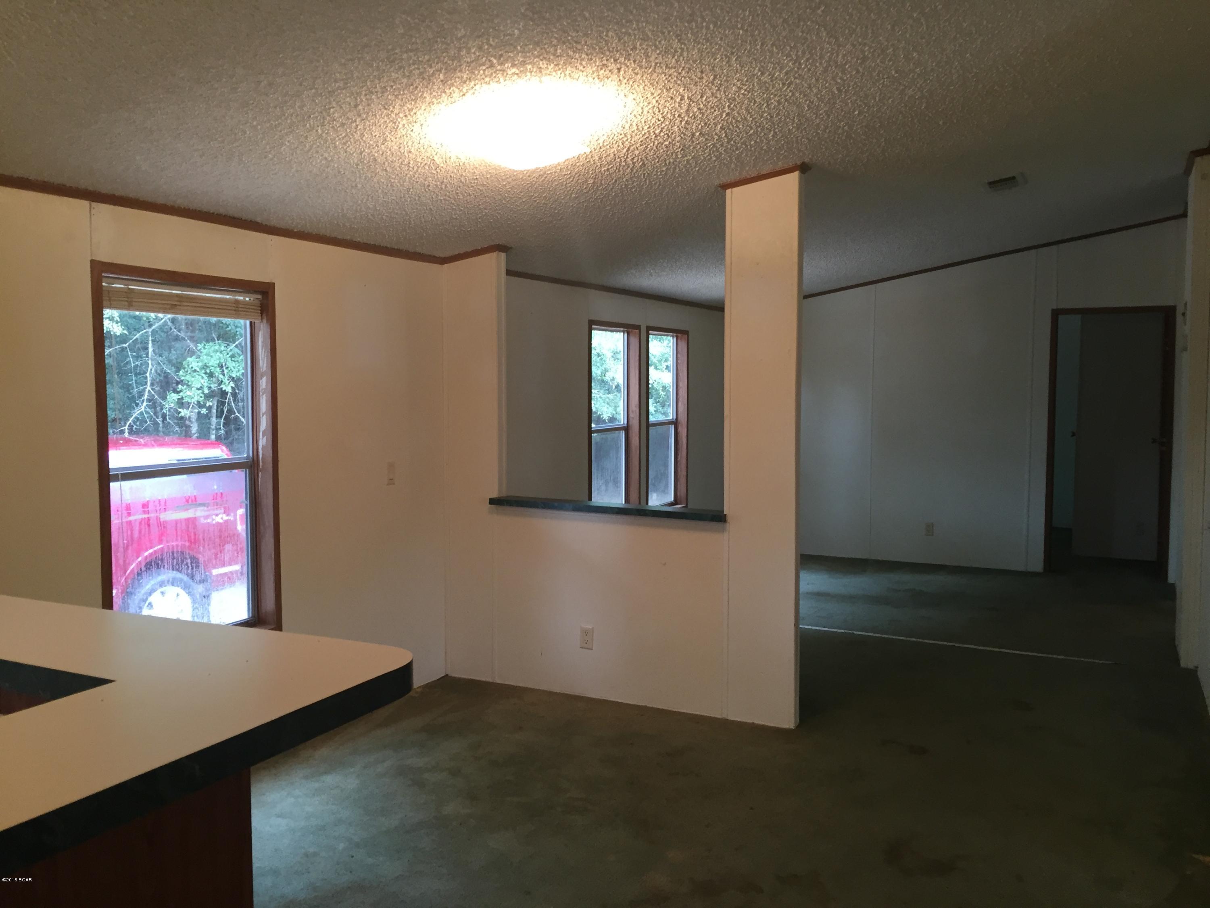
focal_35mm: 29
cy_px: 454
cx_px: 605
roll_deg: -1.2
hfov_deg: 61.7
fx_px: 1014
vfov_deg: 48.2
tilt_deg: -3.8
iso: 100
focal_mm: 4.15
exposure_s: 1/30
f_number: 2.2
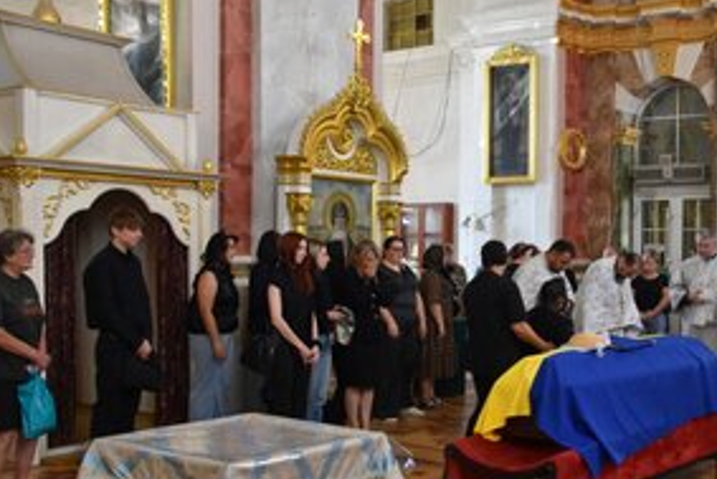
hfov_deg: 39.9
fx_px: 971
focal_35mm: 49
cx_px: 494
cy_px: 290
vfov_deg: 27.6
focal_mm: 23
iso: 560
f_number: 4
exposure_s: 1/60
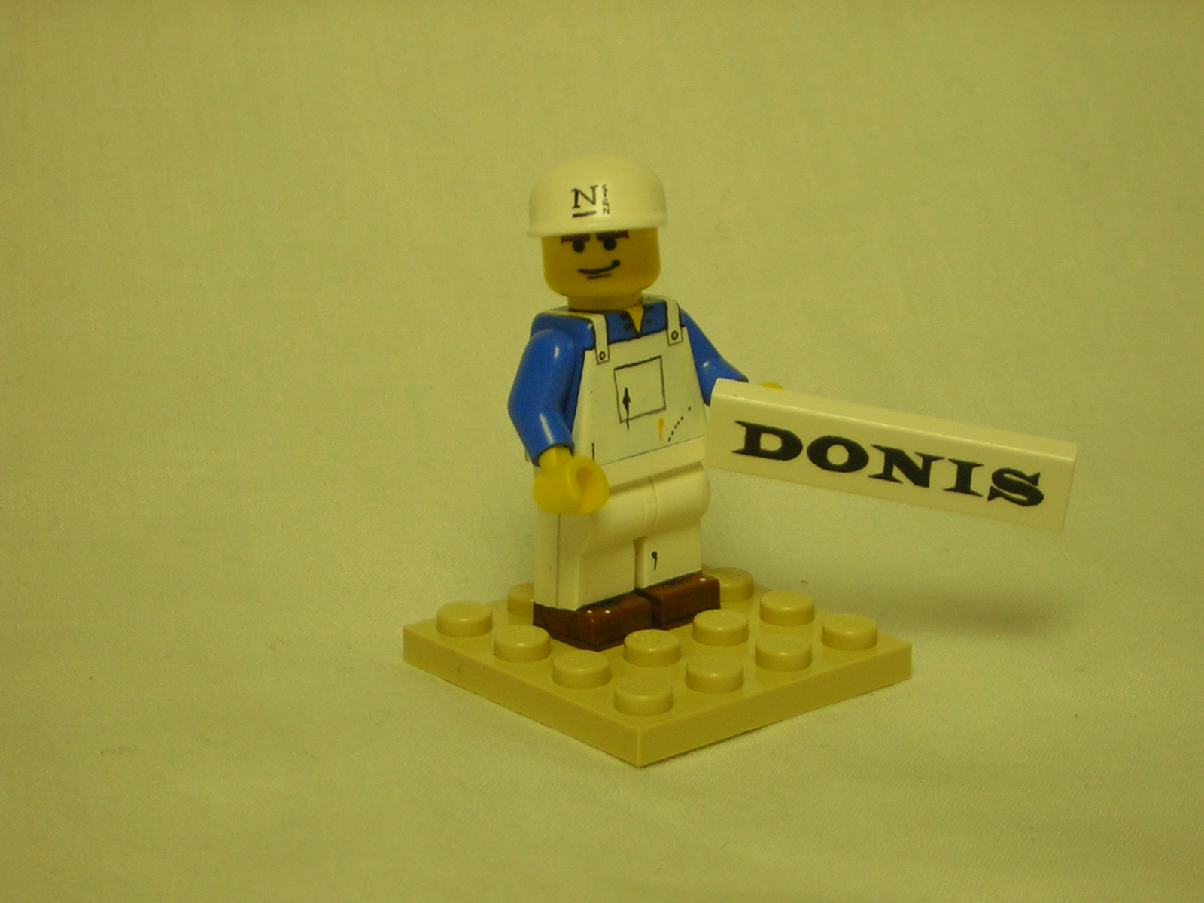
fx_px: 3756
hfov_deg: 18.2
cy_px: 452
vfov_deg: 13.7
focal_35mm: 108
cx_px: 602
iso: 50
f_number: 4.7
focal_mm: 14.1
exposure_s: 1/6
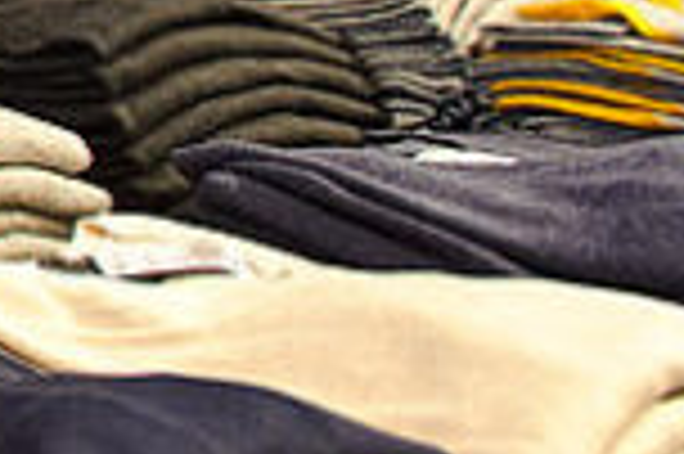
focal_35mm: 112
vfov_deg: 10.6
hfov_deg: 11.7
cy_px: -600
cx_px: -1274
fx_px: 2126
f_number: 5.6
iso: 1600
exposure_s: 1/200
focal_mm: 17
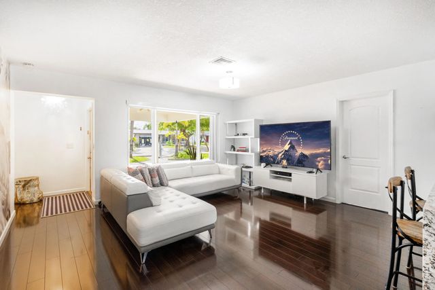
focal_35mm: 16
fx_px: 199
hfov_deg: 95.0
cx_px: 218
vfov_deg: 72.1
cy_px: 145
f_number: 6.3
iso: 640
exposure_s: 1/30
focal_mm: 11
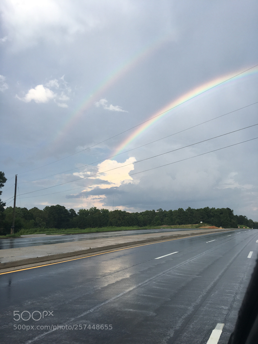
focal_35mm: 29
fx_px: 288
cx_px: 129
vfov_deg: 61.7
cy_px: 172
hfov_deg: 48.2
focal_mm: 4.15
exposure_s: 1/986
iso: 25
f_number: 2.2
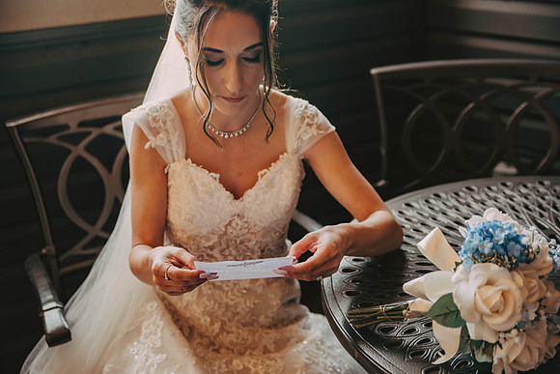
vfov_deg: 27.0
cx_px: 280
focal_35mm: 50
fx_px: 778
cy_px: 187
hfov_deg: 39.6
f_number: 2.8
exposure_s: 1/125
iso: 800
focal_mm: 50
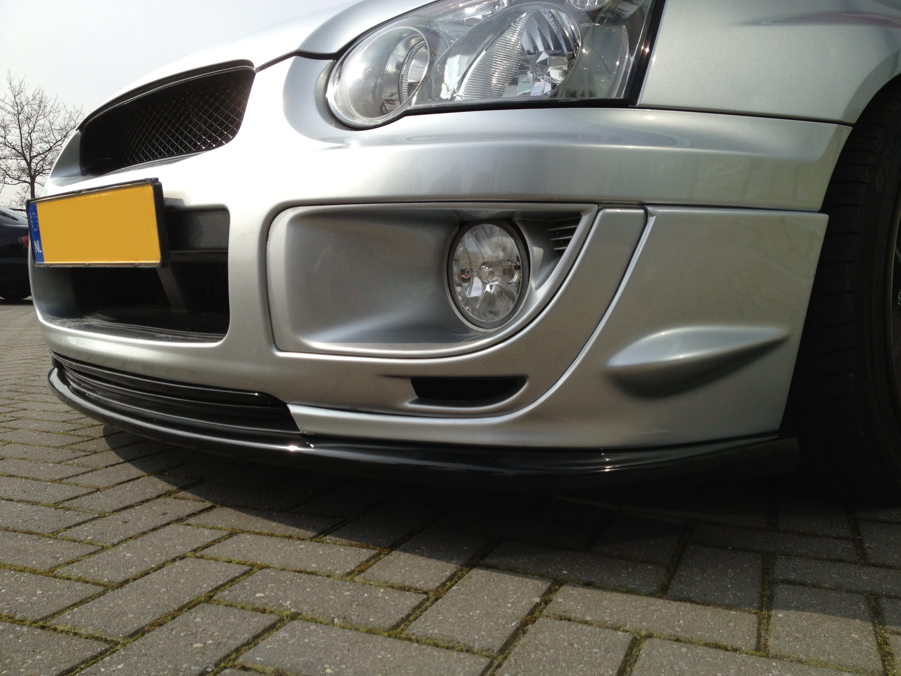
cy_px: 338
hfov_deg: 52.6
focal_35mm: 35
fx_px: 911
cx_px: 450
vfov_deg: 40.7
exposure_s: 1/1783
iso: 50
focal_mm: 4.28
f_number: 2.4
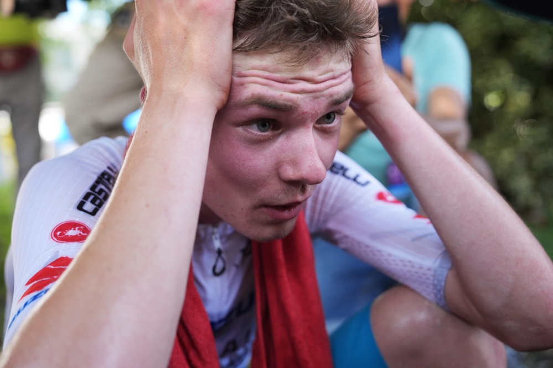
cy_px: 184
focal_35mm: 46
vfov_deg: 29.2
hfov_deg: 42.7
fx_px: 707
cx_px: 276
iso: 800
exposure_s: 1/400
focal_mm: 46
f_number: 3.2
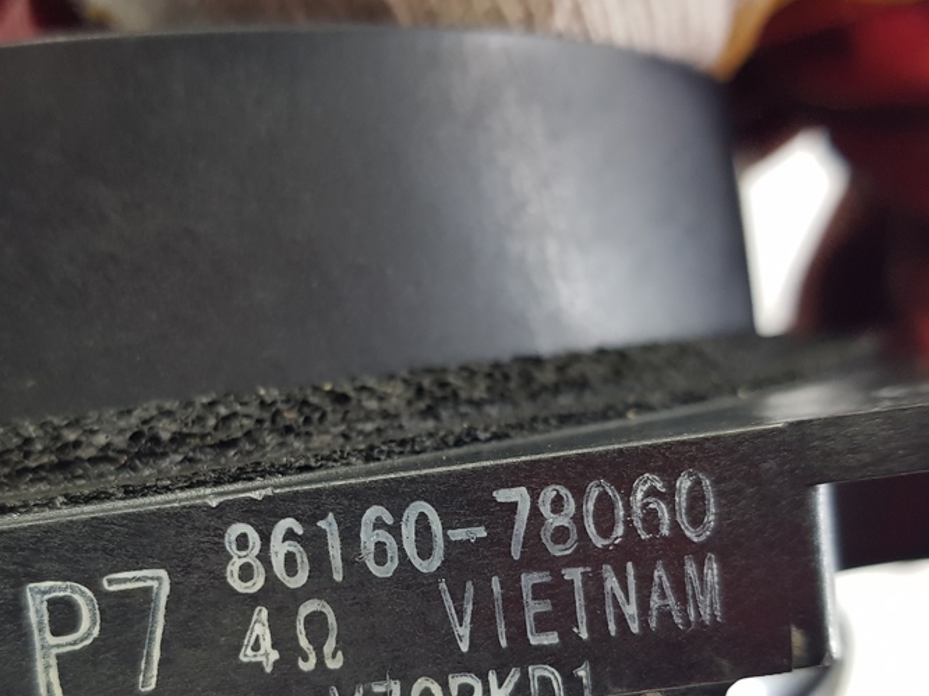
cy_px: 509
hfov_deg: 46.7
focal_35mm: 40
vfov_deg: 35.3
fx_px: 1073
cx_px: 393
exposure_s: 1/100
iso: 160
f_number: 1.7
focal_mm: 4.2
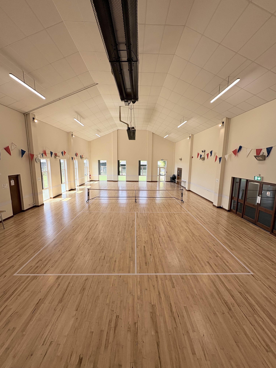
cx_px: 138
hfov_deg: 85.7
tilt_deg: -8.3
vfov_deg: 102.1
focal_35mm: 14
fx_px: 149
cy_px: 184
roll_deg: -0.5
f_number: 2.2
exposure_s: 1/152
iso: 50
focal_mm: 2.22
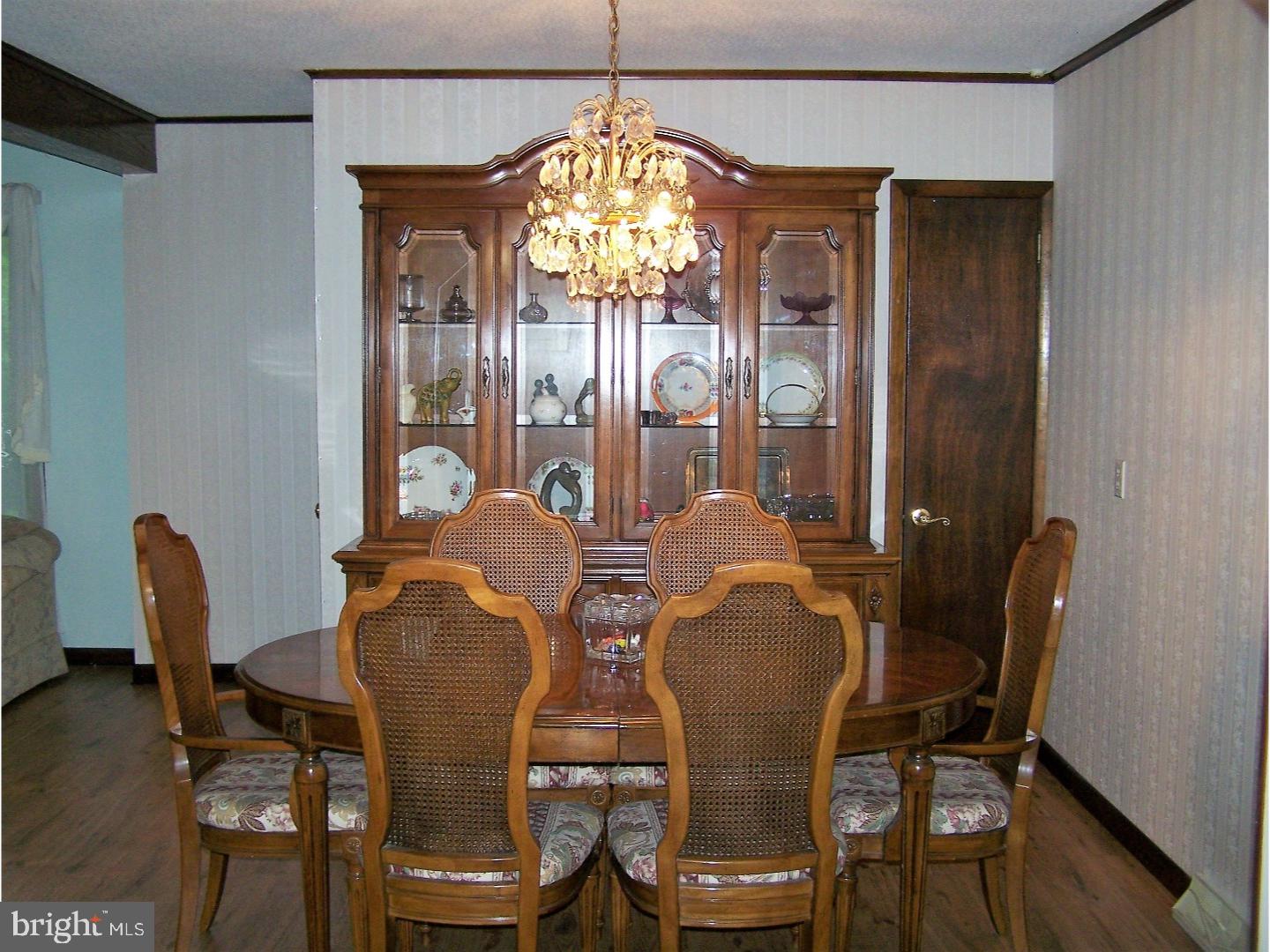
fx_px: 1394
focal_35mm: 38
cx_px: 635
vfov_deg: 37.7
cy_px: 476
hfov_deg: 49.0
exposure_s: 1/60
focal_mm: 6.3
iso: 160
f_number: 2.8
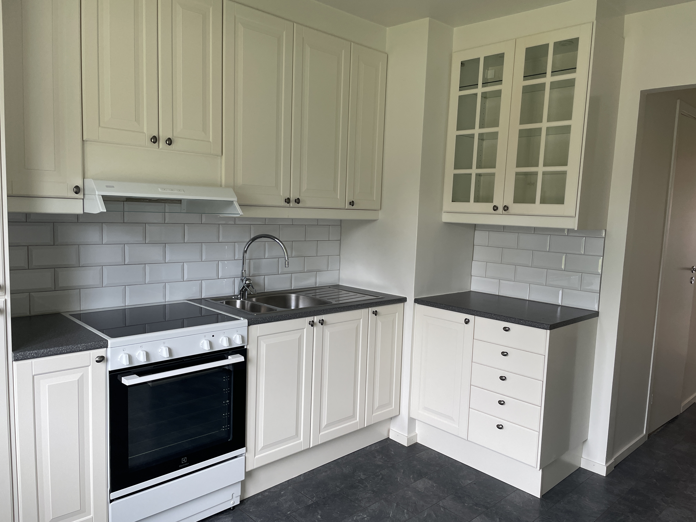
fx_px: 523
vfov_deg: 53.1
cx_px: 348
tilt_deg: -5.9
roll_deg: -1.5
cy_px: 261
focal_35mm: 26
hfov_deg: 67.3
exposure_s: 1/121
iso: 100
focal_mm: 4.2
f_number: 1.6
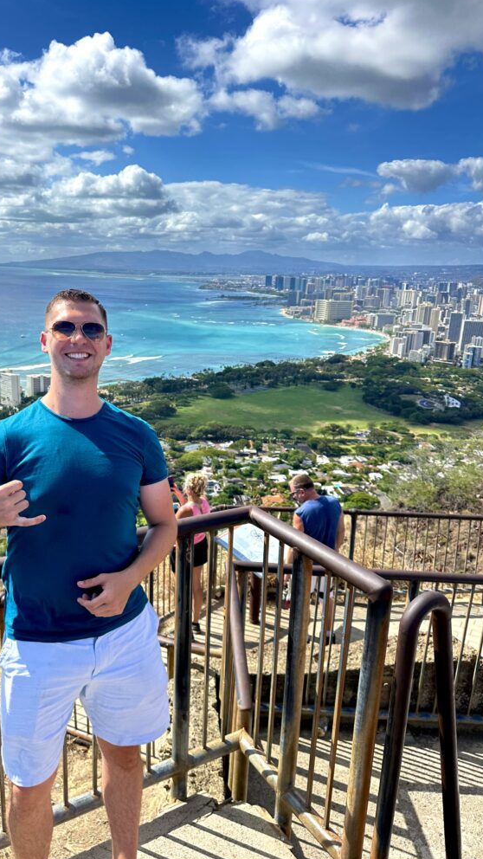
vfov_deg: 69.9
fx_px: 615
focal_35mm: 27
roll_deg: -2.2
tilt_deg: -18.6
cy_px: 438
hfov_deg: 42.2
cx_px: 154
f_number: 1.78
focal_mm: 6.86
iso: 80
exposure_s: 1/3058
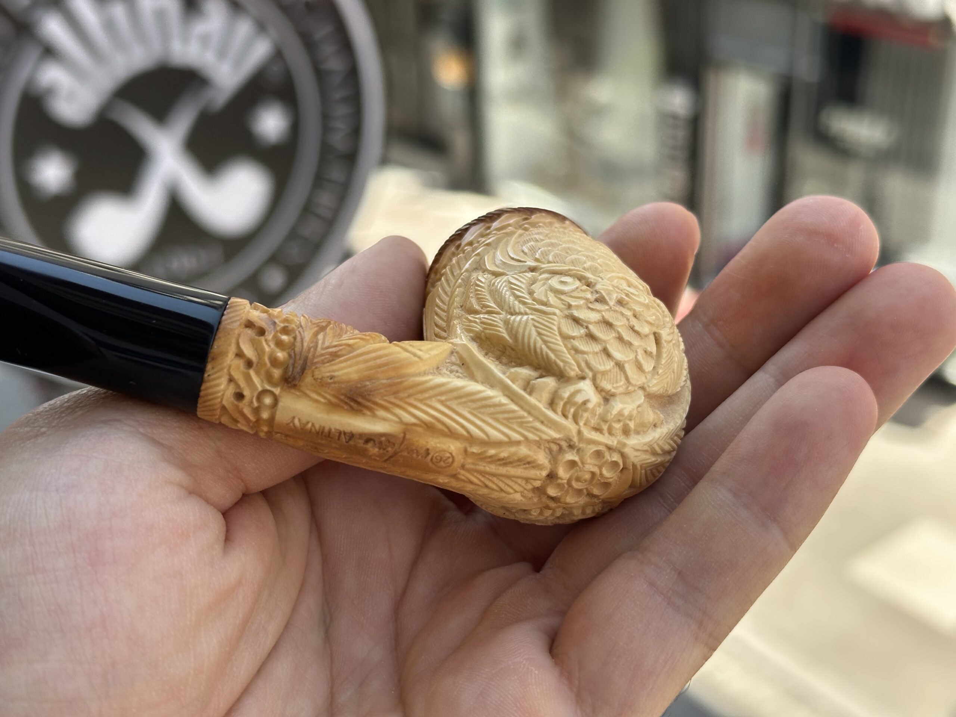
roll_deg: +3.0
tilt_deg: -28.1
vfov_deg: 30.3
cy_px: 358
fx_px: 1326
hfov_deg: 39.7
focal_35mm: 48
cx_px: 478
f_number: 1.78
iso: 64
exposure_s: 1/590
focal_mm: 6.86
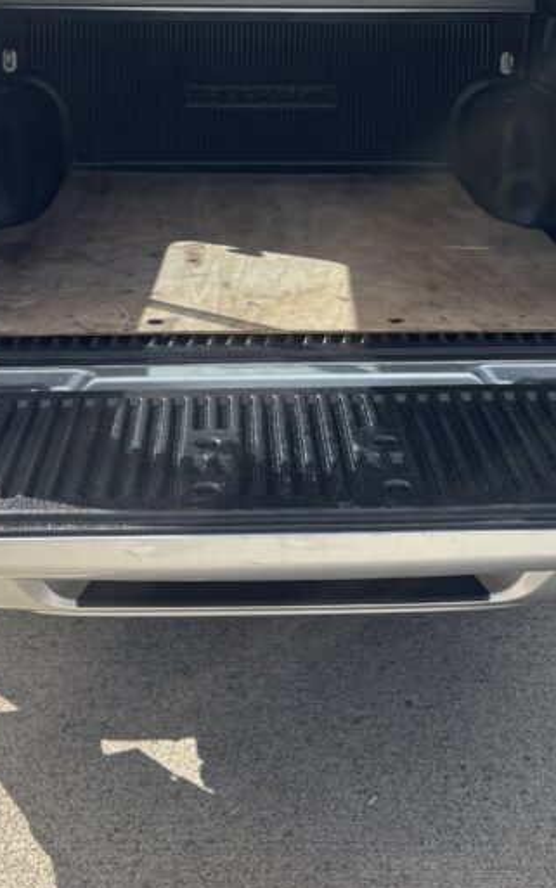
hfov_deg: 23.6
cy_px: 52
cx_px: 308
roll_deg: -0.2
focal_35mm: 55
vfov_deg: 34.4
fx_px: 1332
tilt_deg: -6.8
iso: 50
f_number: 1.6
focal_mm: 5.96
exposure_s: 1/2193
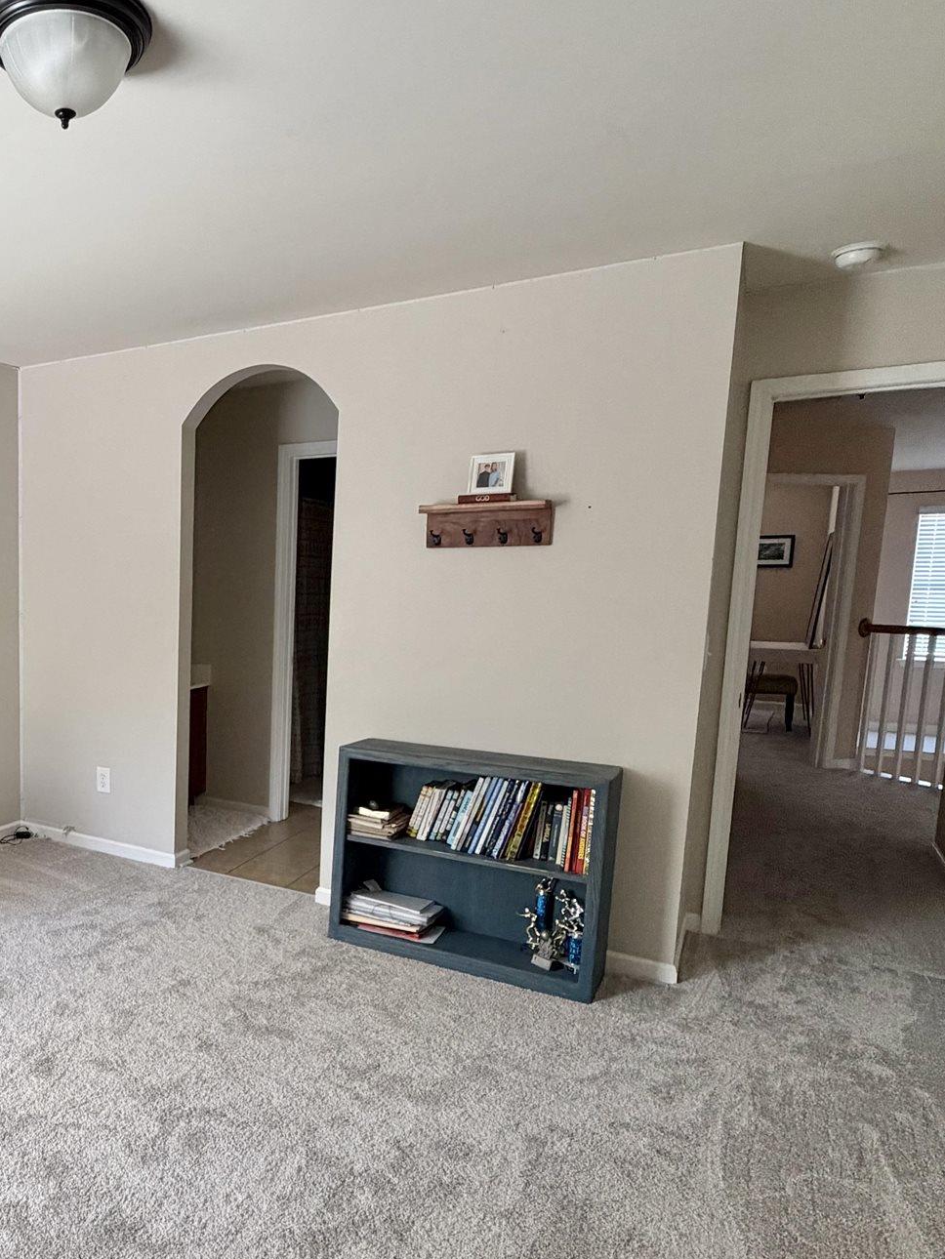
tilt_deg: -7.6
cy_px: 702
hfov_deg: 49.4
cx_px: 108
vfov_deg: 69.2
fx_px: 910
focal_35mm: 25
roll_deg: -0.5
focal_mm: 2.22
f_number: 2.2
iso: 320
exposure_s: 1/121
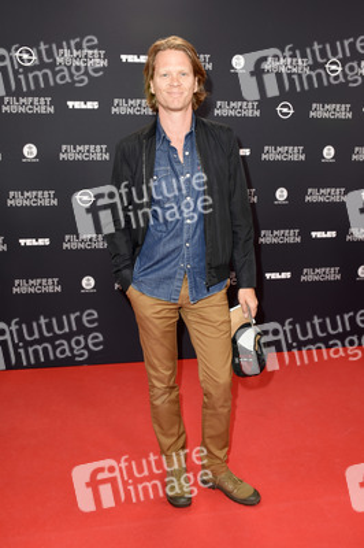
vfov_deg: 57.3
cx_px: 182
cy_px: 274
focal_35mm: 33
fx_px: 501
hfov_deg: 39.9
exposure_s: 1/100
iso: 500
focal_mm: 22
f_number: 6.3
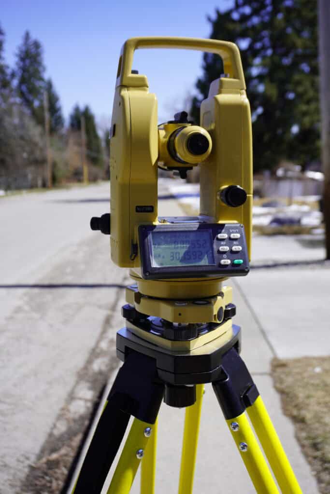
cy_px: 247
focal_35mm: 39
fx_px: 536
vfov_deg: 49.5
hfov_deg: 34.2
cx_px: 165
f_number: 5
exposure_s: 1/500
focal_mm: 26
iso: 100
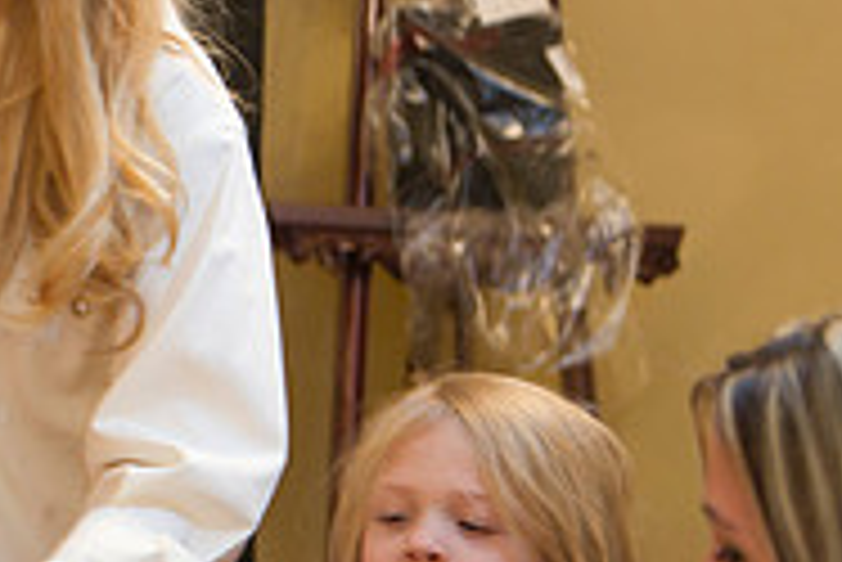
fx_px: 3628
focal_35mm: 155
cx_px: -356
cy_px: 103
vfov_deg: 8.8
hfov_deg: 12.7
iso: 1250
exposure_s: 1/60
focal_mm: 50
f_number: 3.5
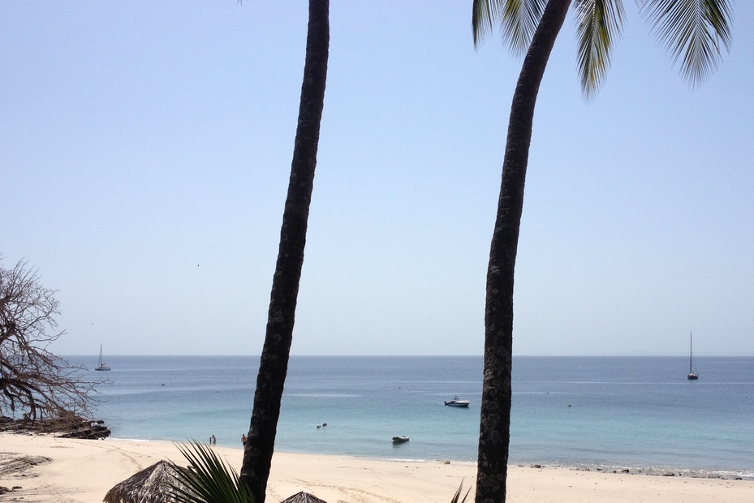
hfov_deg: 41.8
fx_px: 985
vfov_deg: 28.4
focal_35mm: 47
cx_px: 417
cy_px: 355
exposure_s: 1/3690
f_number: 2.4
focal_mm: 4.28
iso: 50
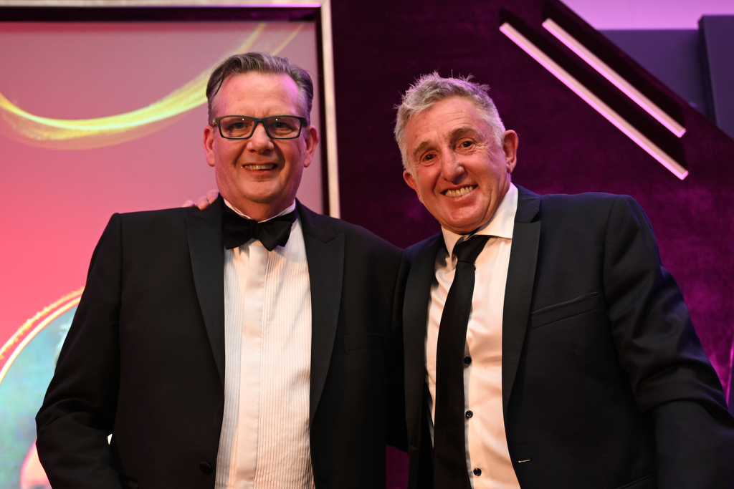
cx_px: 367
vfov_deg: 36.9
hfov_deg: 53.1
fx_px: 734
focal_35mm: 36
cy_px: 244
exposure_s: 1/100
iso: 900
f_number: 2.8
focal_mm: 36
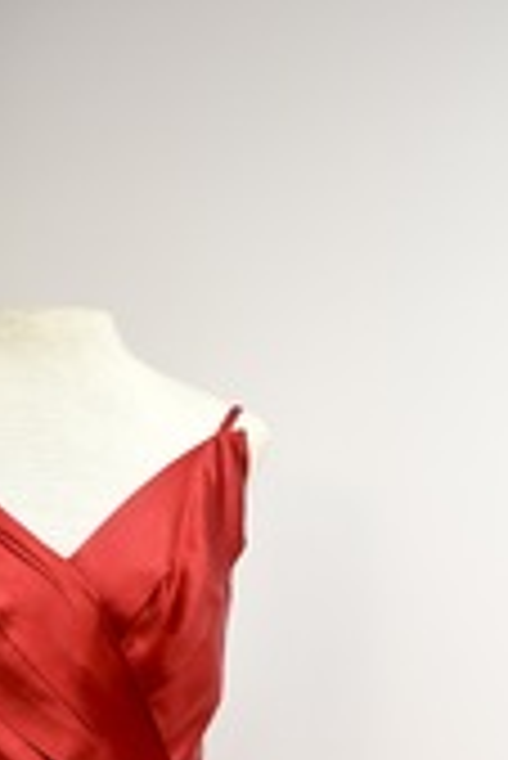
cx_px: 90
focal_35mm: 88
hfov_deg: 15.4
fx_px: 1859
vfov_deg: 21.0
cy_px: 994
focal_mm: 22
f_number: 5
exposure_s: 1/80
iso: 800
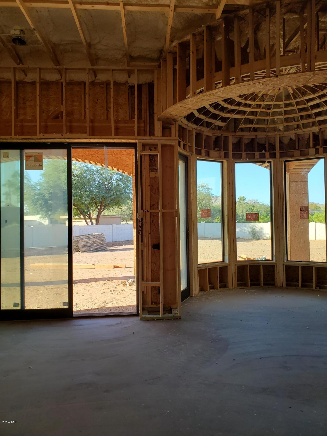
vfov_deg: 67.3
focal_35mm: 26
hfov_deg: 53.1
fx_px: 327
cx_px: 164
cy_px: 218
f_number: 2.4
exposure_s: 1/235
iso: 50
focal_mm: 4.3
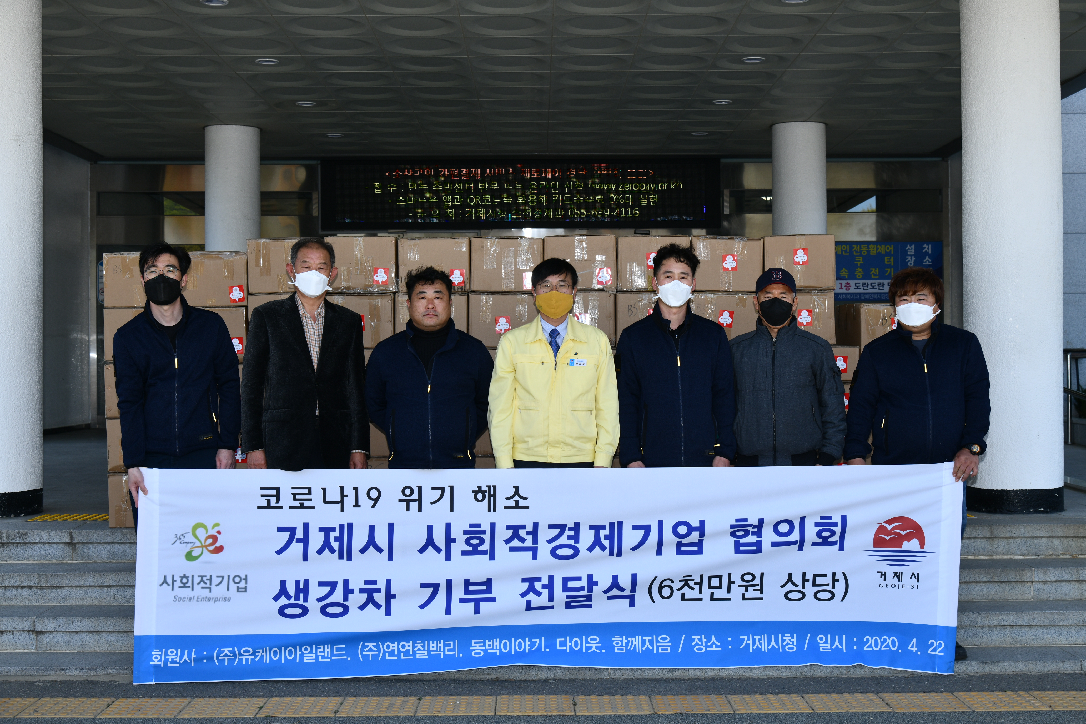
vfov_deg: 28.1
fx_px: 1448
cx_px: 543
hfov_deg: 41.1
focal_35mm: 48
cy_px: 362
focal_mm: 48
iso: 200
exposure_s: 1/250
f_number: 7.1
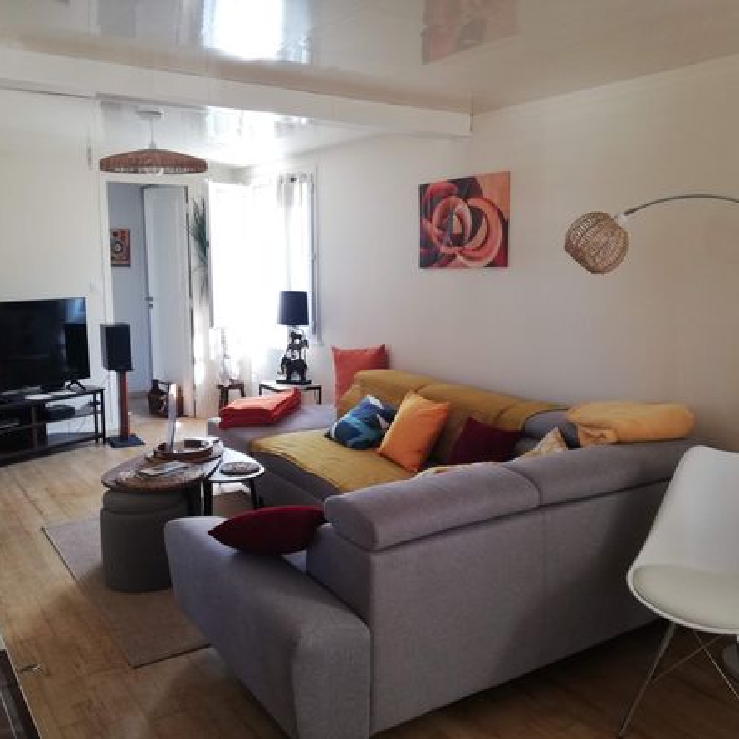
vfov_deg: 52.5
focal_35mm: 31
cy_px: 372
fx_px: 749
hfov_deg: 52.5
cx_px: 360
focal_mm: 3.81
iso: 125
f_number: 2.2
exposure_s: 1/50
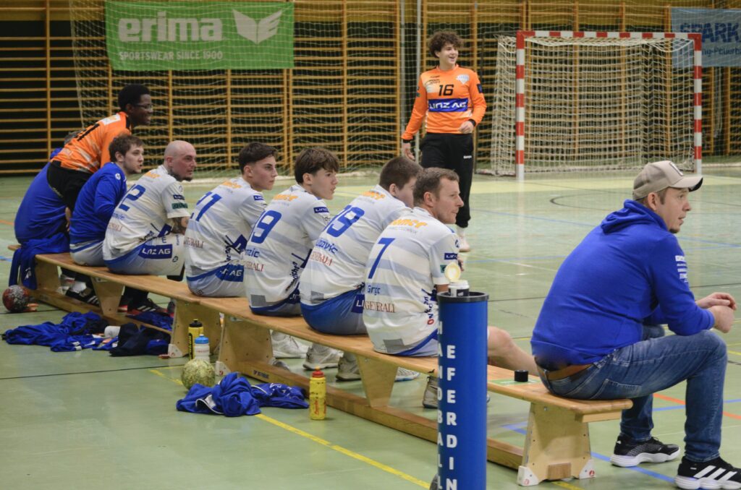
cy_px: 245
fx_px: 1694
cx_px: 370
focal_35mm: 82
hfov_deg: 24.7
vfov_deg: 16.5
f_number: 4
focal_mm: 55
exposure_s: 1/200
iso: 1600
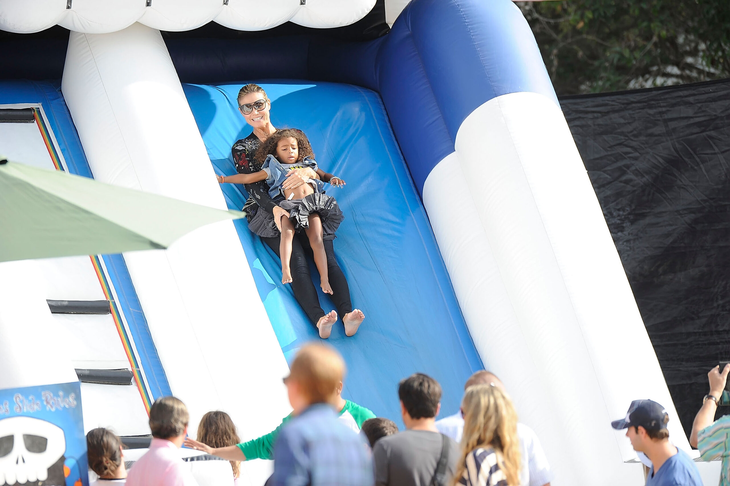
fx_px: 10131
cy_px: 243
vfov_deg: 2.7
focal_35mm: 500
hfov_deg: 4.1
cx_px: 365
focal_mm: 500
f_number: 5
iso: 400
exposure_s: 1/800
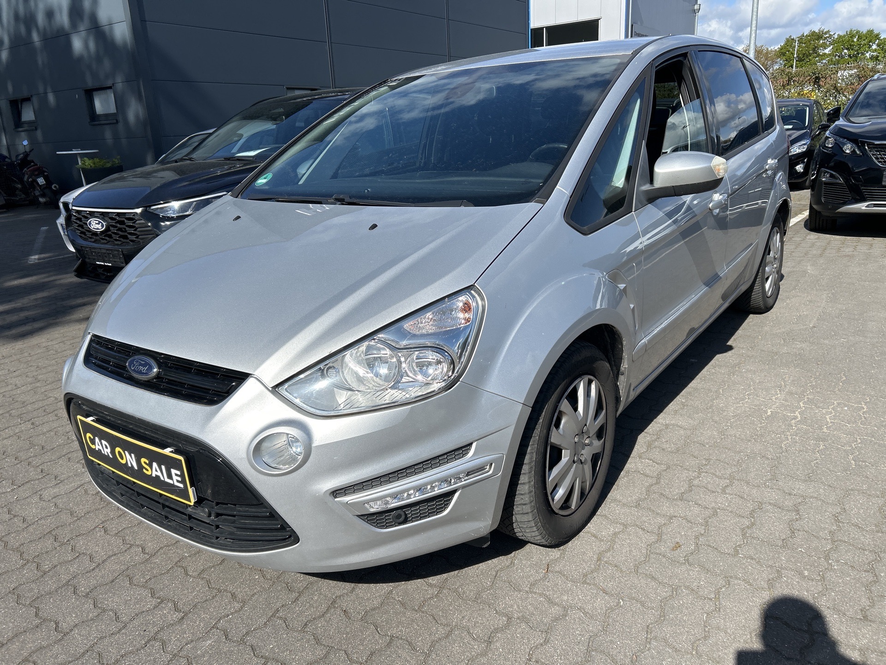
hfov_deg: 67.3
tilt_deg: -16.6
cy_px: 332
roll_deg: +3.4
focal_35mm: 26
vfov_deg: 53.1
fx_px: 665
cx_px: 443
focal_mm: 5.7
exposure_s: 1/4274
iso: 50
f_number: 1.5
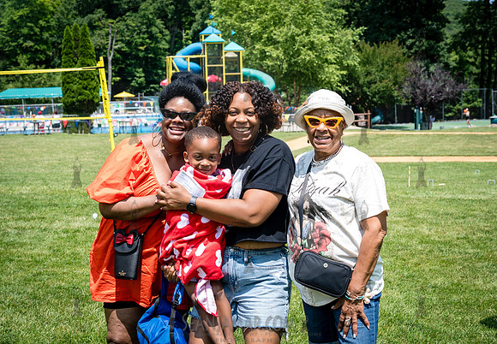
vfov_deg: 23.7
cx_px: 251
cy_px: 120
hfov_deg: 33.8
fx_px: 819
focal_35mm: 59
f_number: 4.5
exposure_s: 1/1250
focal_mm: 43
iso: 400
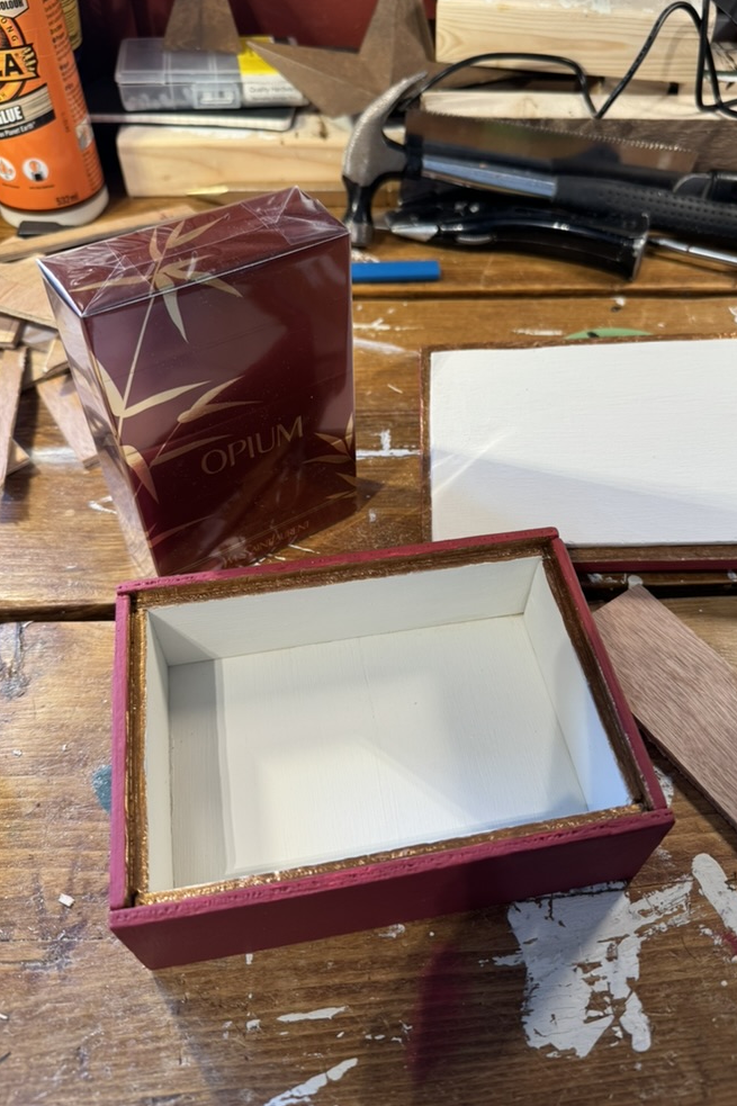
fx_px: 799
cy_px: 531
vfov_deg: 69.4
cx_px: 425
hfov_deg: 49.4
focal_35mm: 26
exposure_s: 1/100
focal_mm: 6.76
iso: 100
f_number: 1.78
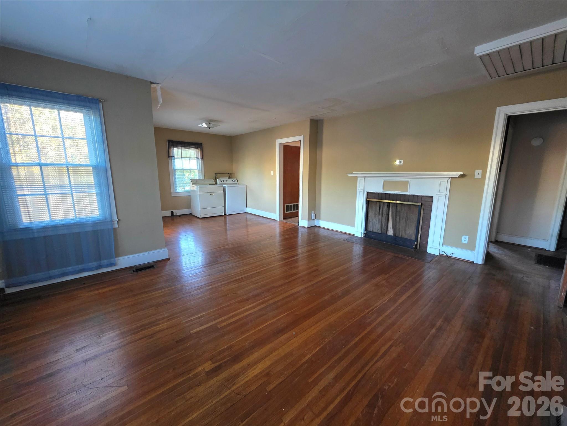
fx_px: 213
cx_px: 284
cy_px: 213
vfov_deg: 89.9
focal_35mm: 13
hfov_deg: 106.2
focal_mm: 2.2
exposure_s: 1/60.2
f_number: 1.9
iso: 640
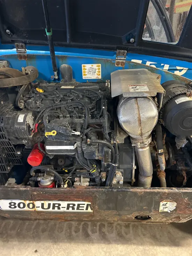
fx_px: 192
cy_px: 128
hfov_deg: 53.1
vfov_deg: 67.3
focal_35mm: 26
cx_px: 96
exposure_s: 1/40
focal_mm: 5.7
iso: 640
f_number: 1.5
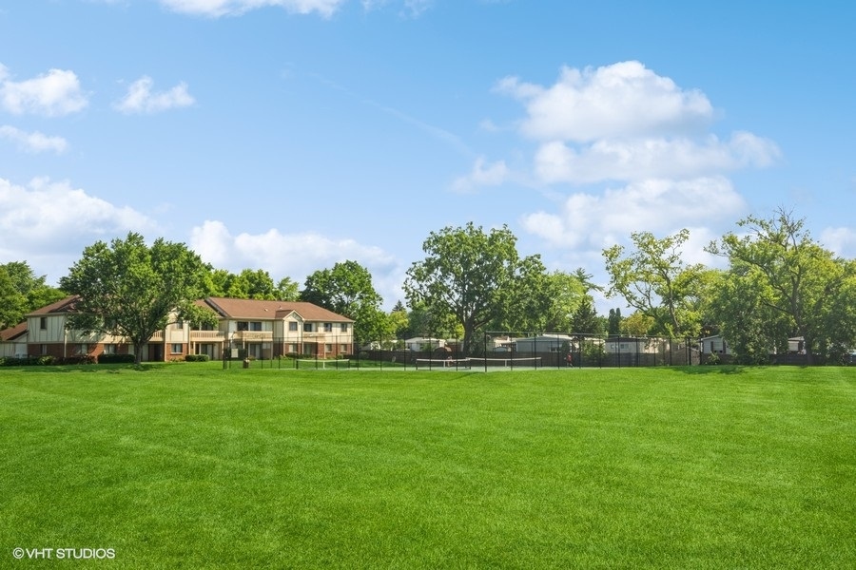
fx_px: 856
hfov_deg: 53.1
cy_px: 285
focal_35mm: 36
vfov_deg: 36.9
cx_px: 428
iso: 200
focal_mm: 24
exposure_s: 1/1250
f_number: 8
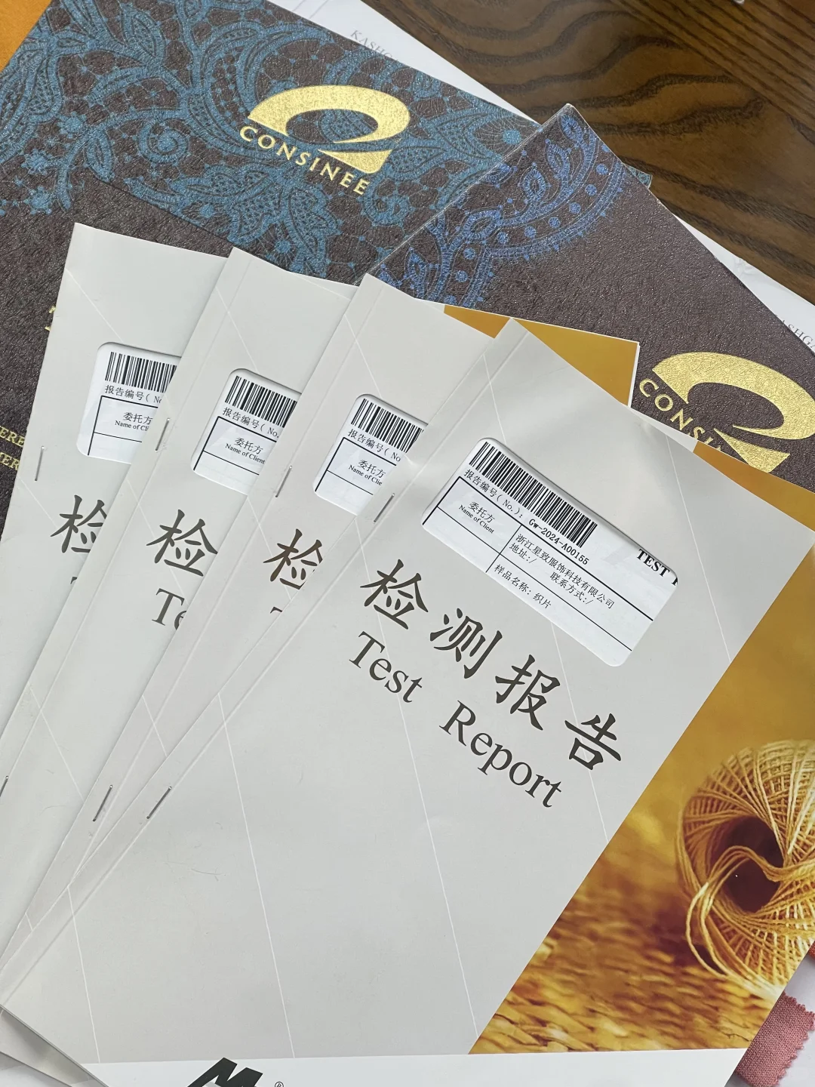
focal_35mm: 64
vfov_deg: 30.3
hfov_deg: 22.9
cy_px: 544
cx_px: 408
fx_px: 2009
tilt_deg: -66.7
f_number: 2.2
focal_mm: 7.5
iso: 64
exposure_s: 1/99
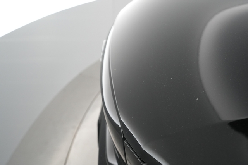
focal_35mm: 28
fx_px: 193
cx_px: 124
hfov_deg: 65.5
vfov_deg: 46.4
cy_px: 82
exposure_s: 1/100
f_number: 5
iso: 3200
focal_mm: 28
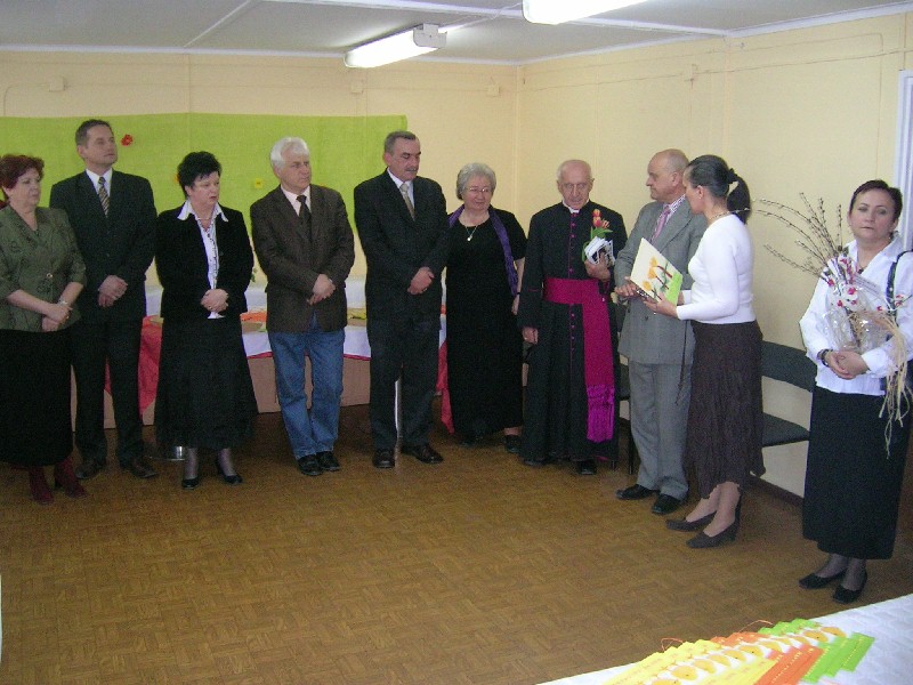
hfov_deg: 52.6
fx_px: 923
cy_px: 342
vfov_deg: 40.7
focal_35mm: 35
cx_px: 456
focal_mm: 5.4
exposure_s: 1/60.1
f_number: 2.8
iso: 200
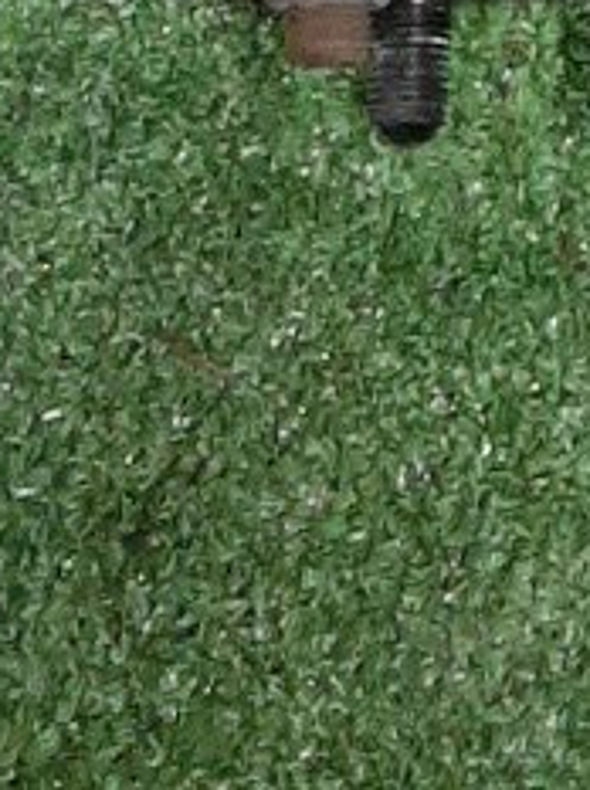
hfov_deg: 9.1
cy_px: -1638
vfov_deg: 9.4
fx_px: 3669
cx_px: 597
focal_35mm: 161
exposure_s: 1/50
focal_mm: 3.93
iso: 225
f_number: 1.7
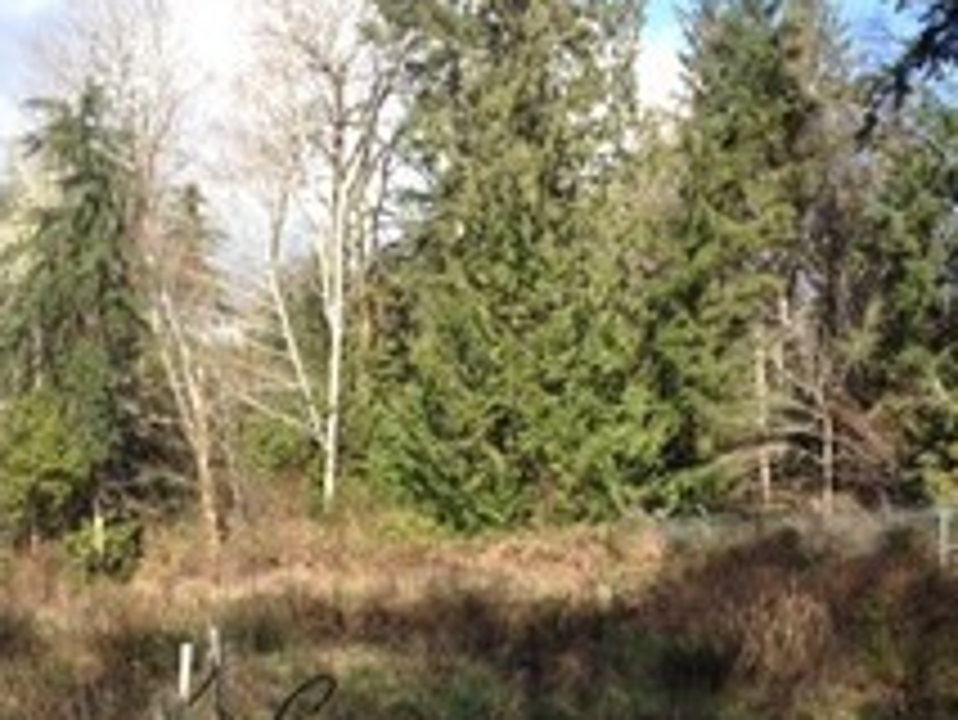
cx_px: 461
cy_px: 526
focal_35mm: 56
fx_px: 1551
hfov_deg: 34.3
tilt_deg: -3.2
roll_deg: -1.9
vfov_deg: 25.9
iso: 50
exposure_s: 1/789
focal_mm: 4.28
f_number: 2.4
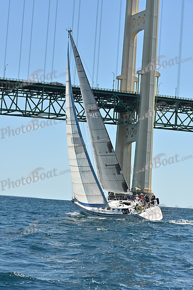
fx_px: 739
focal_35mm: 92
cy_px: 145
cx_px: 96
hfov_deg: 14.9
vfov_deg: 22.1
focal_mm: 92
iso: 320
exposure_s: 1/1000
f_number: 8
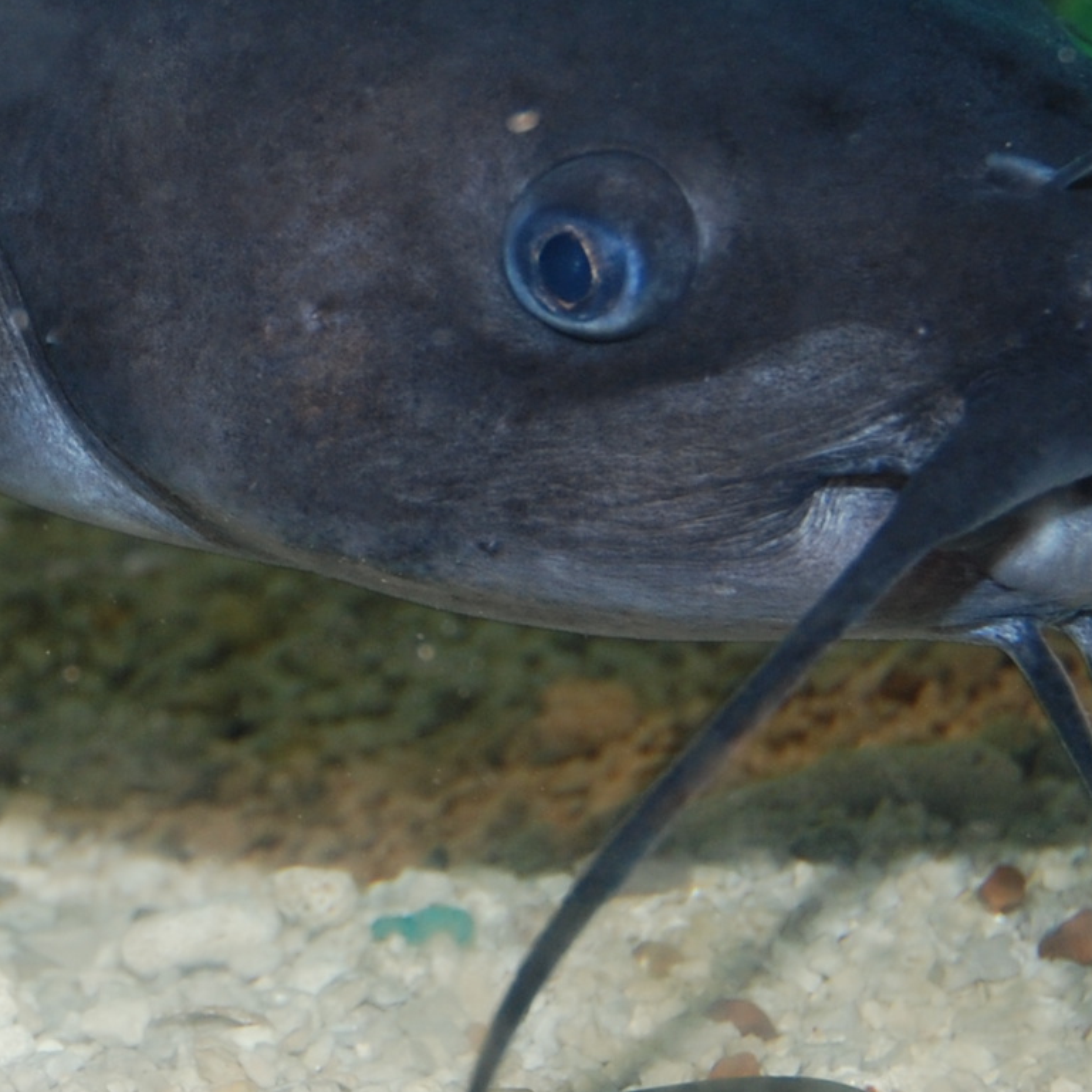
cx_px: -40
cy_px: 436
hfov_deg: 12.3
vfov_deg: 12.5
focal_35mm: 140
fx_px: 4983
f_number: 4
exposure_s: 1/60
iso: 200
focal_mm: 29
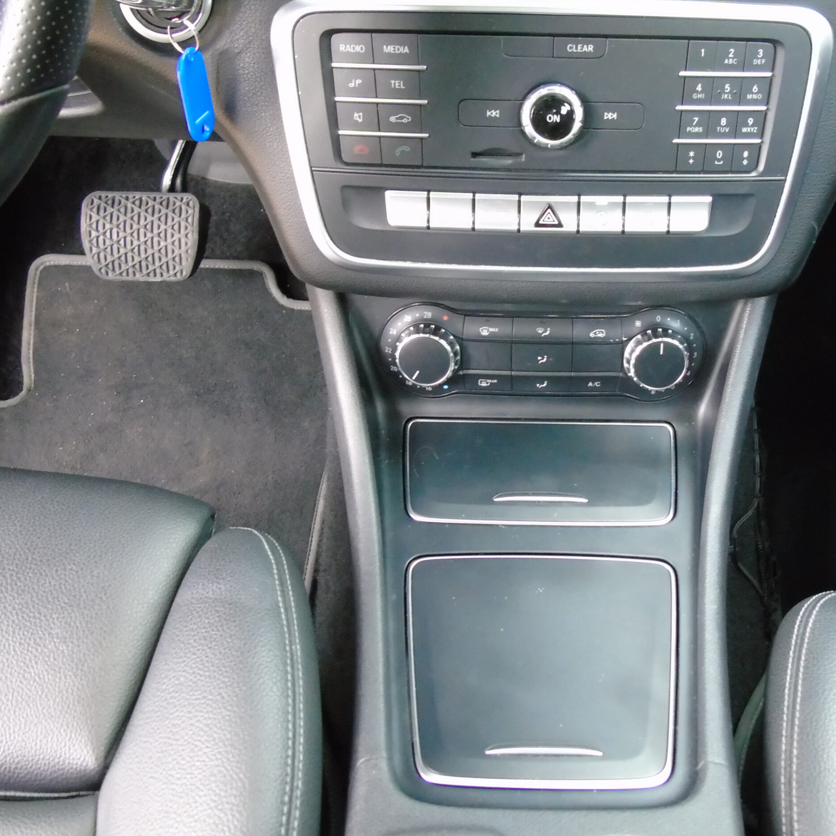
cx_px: 525
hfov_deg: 40.6
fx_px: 1120
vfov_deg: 40.9
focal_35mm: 41
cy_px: 421
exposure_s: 1/20
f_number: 3.8
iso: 800
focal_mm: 6.1
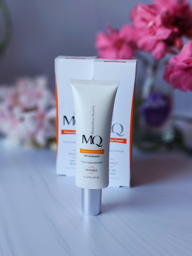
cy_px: 128
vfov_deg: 41.2
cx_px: 96
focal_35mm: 46
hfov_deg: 31.5
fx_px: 340
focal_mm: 6.19
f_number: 1.65
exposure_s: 1/100
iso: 100
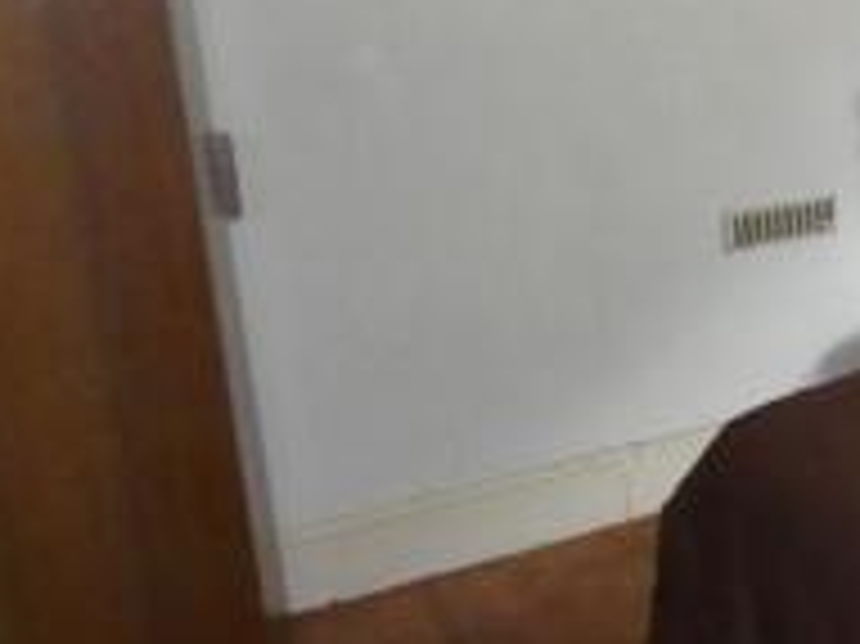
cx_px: 1146
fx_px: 1515
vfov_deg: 23.9
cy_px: 236
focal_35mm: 61
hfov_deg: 26.4
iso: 800
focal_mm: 3.6
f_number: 2.8
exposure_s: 1/60
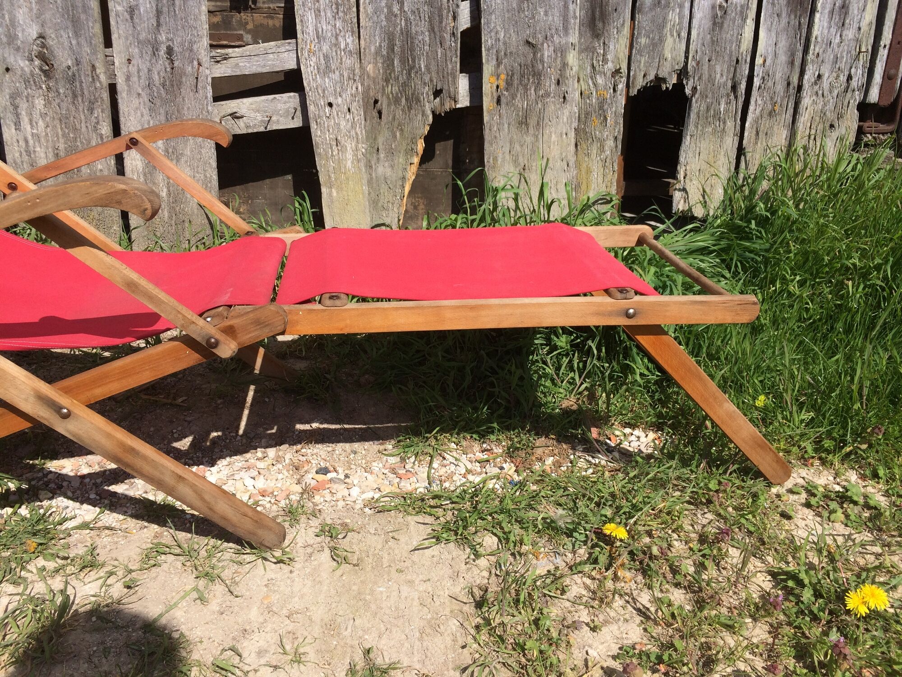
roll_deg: -0.6
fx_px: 756
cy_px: 338
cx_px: 451
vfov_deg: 48.2
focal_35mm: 29
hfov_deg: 61.7
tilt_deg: -21.4
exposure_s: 1/2564
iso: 32
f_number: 2.2
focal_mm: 4.15
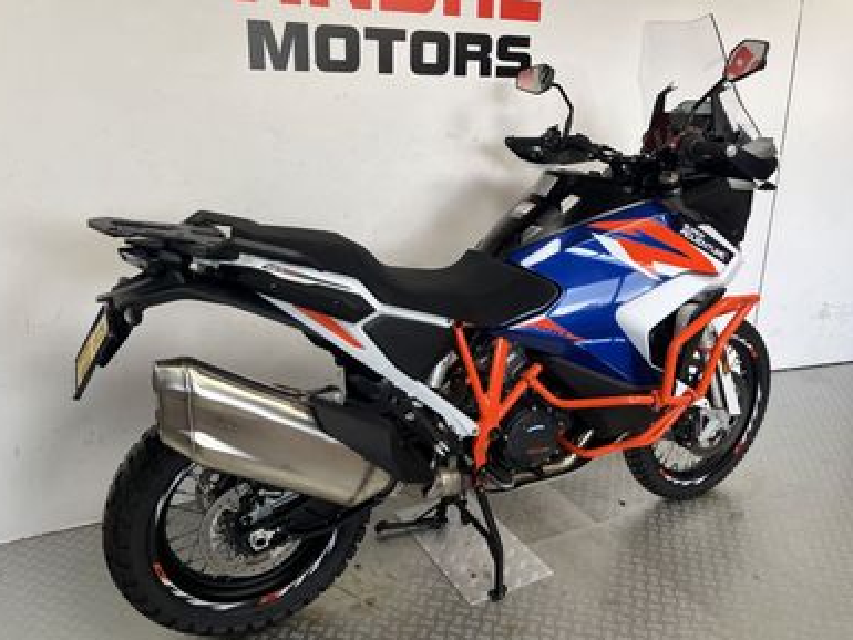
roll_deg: -0.9
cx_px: 414
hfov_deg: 65.3
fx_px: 666
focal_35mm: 27
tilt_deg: -16.8
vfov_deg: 51.4
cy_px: 314
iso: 125
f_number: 1.6
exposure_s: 1/100
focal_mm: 5.1
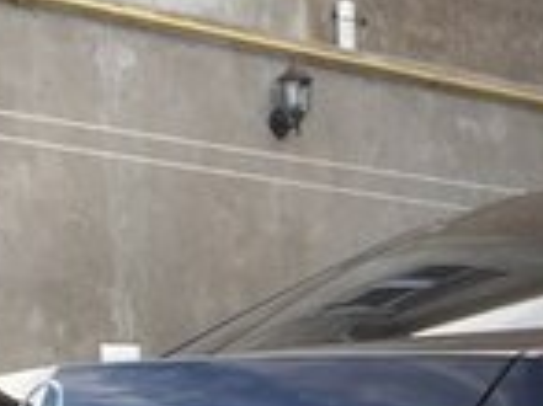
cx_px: 750
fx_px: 2038
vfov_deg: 11.1
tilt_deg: -0.6
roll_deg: +1.0
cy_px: 552
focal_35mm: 130
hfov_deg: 14.4
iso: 32
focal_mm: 4.15
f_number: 2.2
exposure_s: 1/50
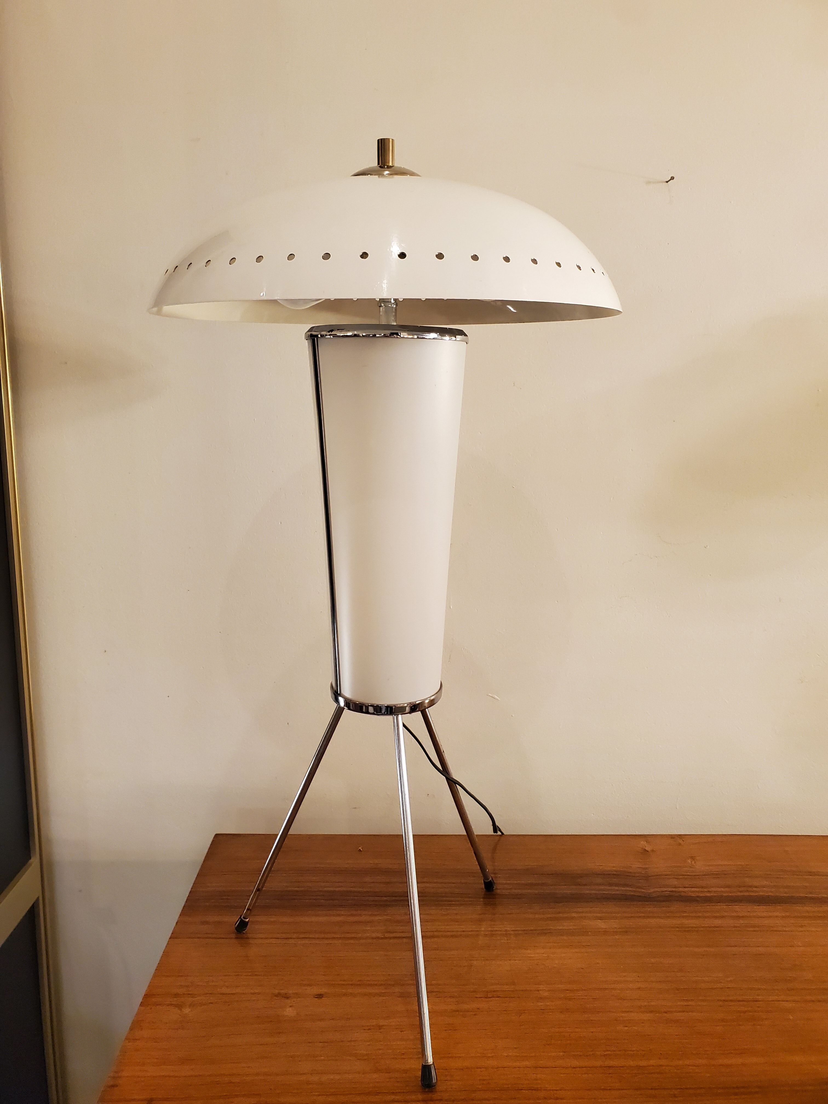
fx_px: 829
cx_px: 414
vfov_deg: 67.3
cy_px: 552
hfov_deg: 53.1
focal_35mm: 26
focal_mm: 4.3
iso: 500
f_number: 2.4
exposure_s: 1/50
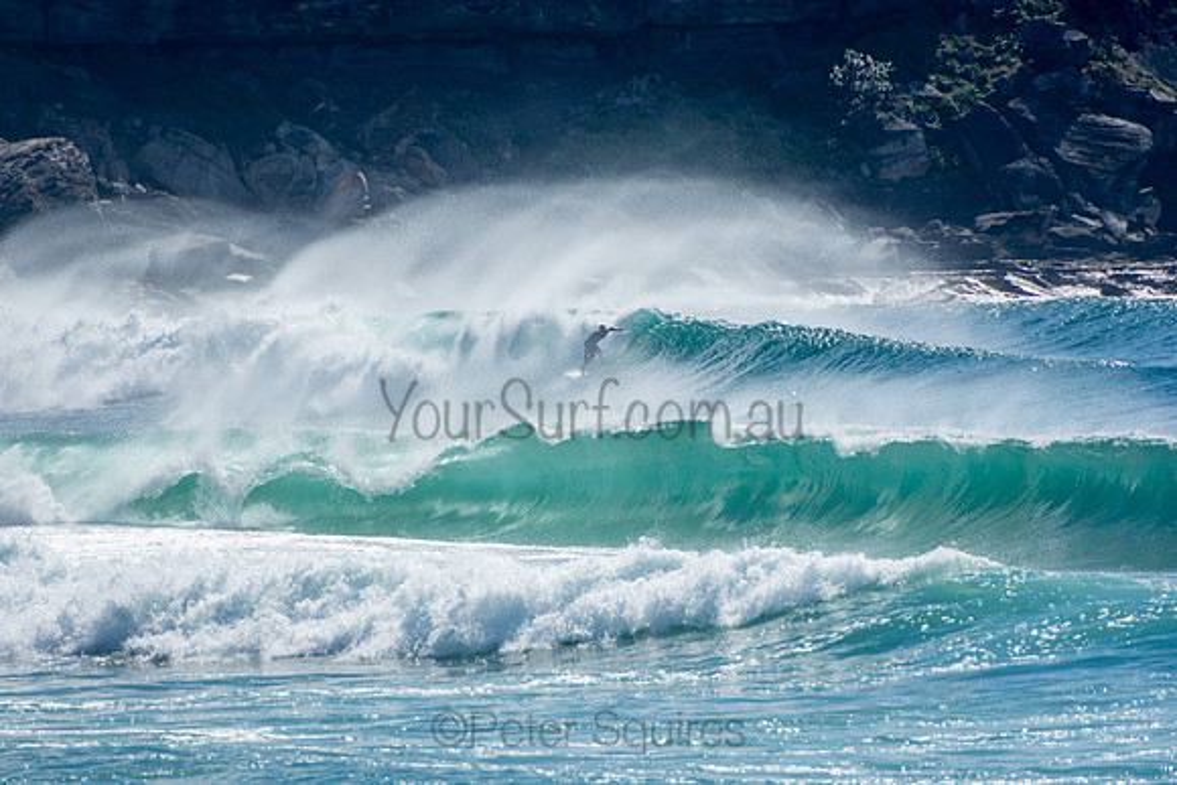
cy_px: 392
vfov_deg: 2.3
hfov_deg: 3.4
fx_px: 19620
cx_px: 588
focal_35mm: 600
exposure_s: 1/1250
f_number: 5.6
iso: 160
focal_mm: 400
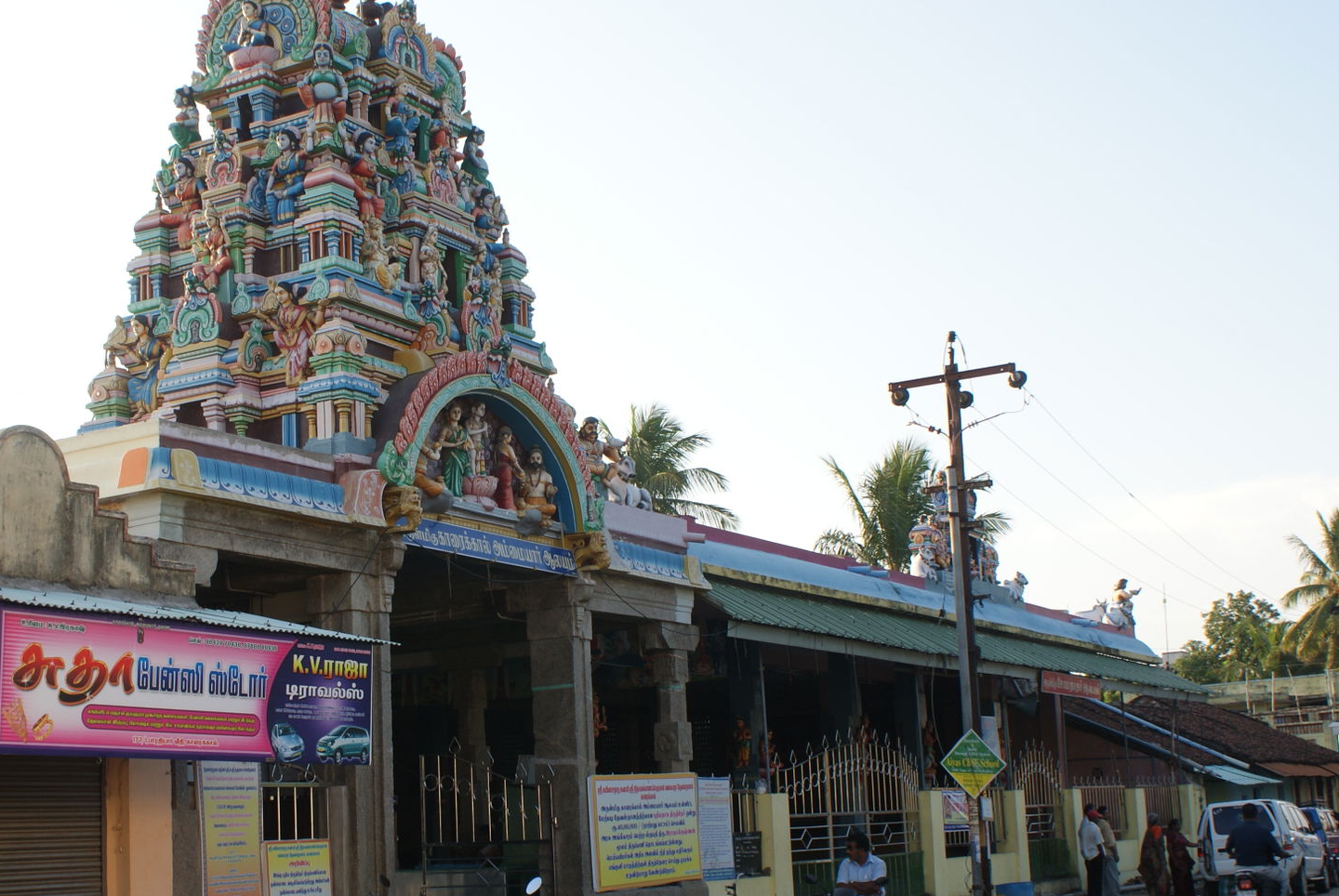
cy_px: 487
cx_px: 576
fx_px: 1936
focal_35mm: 52
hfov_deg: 38.1
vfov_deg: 26.1
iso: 100
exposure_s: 1/60
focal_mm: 26
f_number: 9
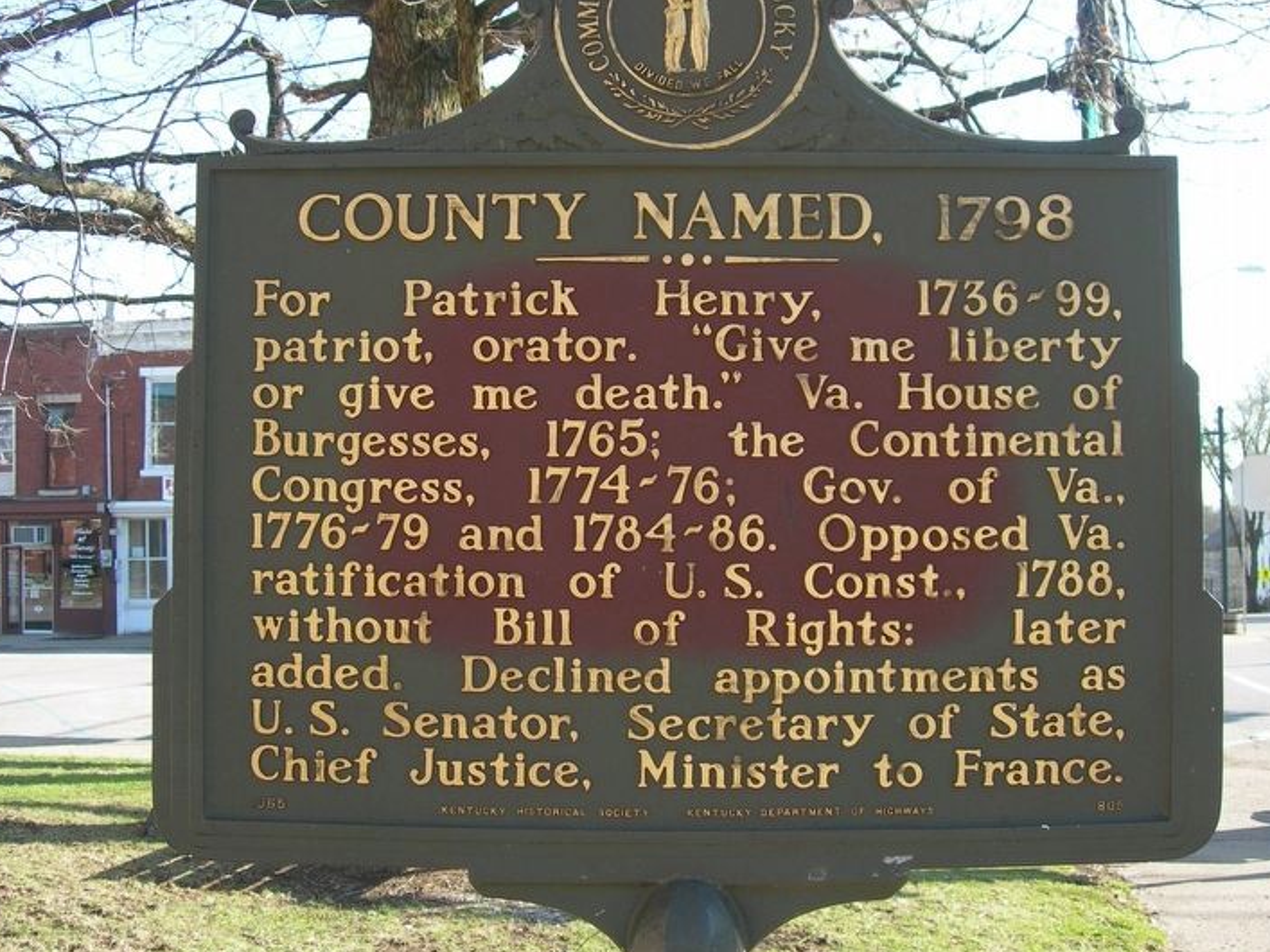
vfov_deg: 33.6
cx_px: 605
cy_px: 420
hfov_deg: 43.8
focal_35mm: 43
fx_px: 1577
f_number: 2.8
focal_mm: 7.8
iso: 50
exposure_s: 1/202
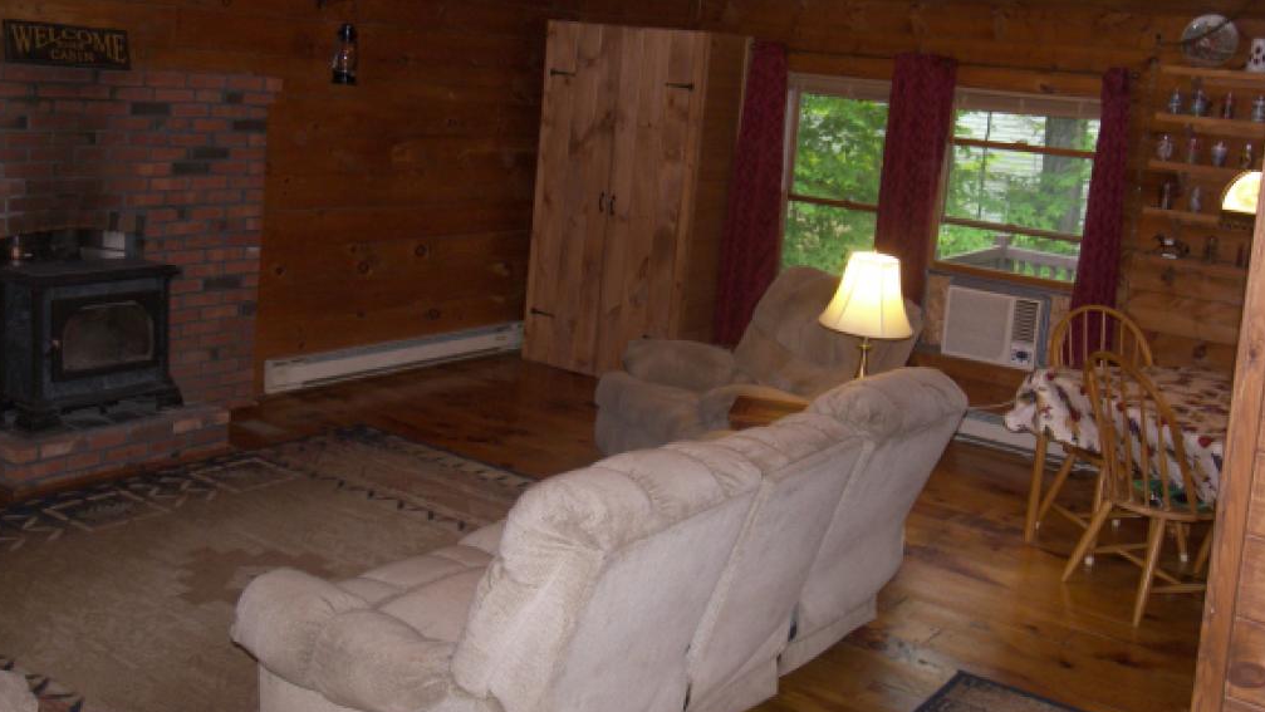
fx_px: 1376
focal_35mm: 41
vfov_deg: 28.9
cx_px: 628
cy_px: 261
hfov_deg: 49.4
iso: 160
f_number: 3.2
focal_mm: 7.8
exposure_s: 1/40
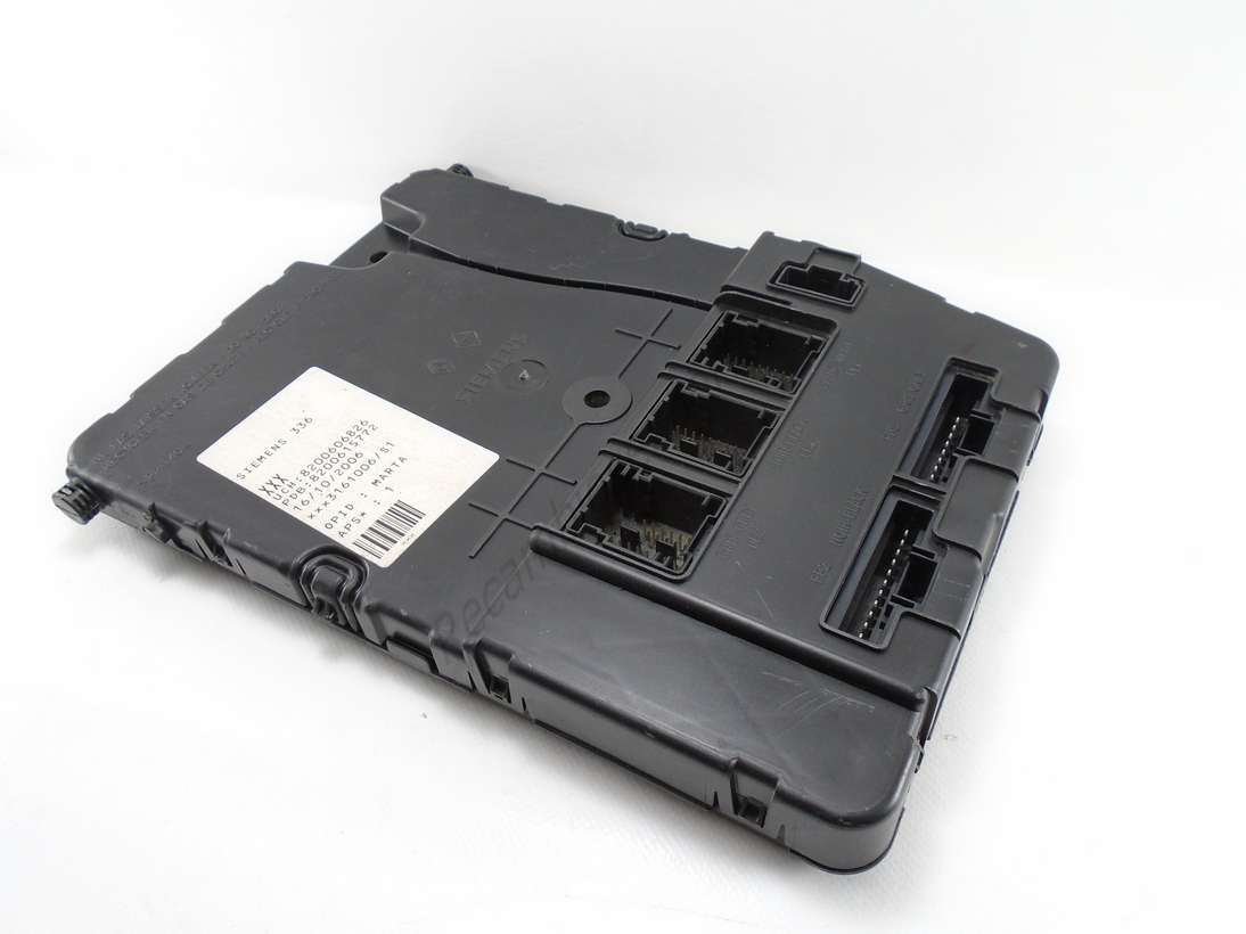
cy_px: 467
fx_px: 936
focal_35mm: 26
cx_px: 623
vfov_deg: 53.0
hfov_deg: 67.3
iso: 100
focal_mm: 4.6
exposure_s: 1/40
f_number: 3.2
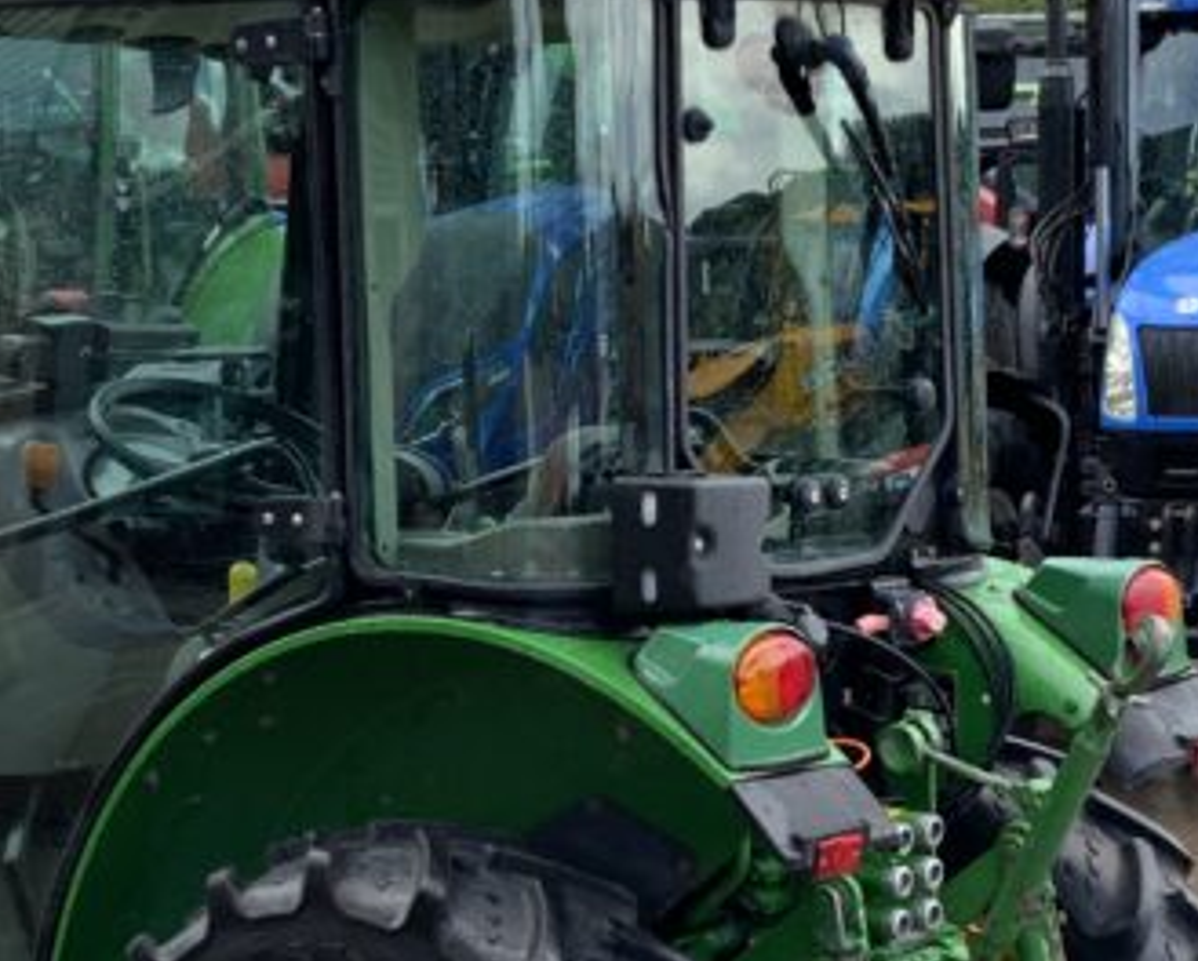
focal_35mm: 88
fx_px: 3124
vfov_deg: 17.4
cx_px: 754
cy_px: 677
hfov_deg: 21.7
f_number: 1.8
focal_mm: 3
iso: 16
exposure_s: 1/365
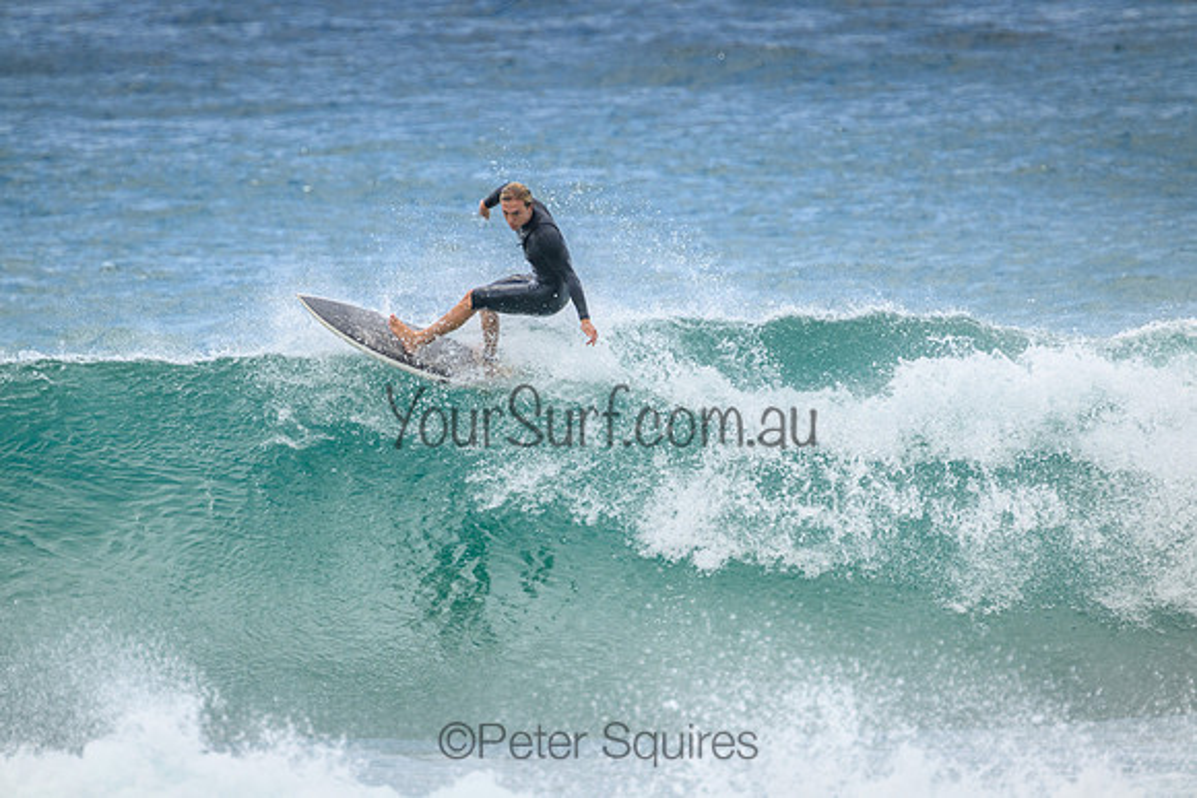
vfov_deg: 1.7
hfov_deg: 2.6
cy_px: 399
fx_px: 26605
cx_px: 598
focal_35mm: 800
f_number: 11
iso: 1250
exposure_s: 1/2000
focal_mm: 800
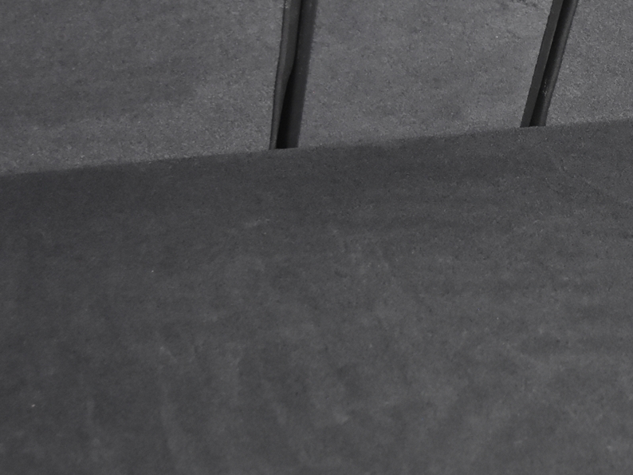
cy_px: 198
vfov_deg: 13.7
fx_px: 1977
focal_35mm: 108
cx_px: 615
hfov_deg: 17.8
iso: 2800
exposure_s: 1/50
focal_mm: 31
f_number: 3.3
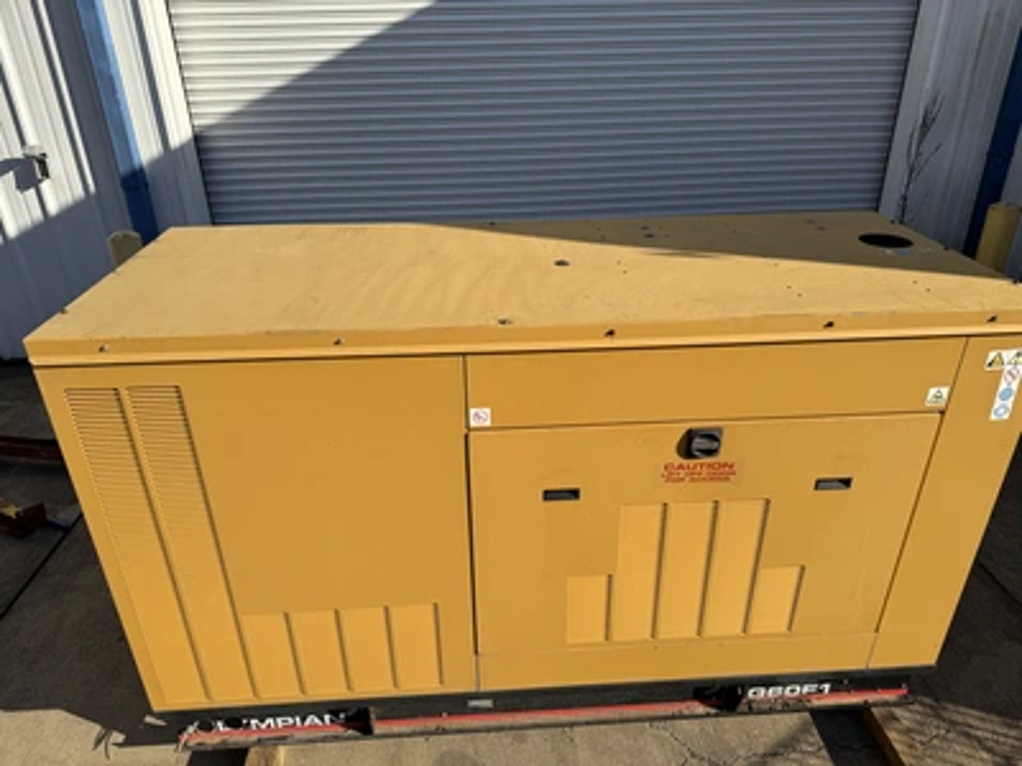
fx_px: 709
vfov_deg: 56.8
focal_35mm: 24
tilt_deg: -26.4
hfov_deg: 71.6
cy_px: 383
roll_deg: +0.1
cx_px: 511
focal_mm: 6.76
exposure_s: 1/5319
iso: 80
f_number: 1.78
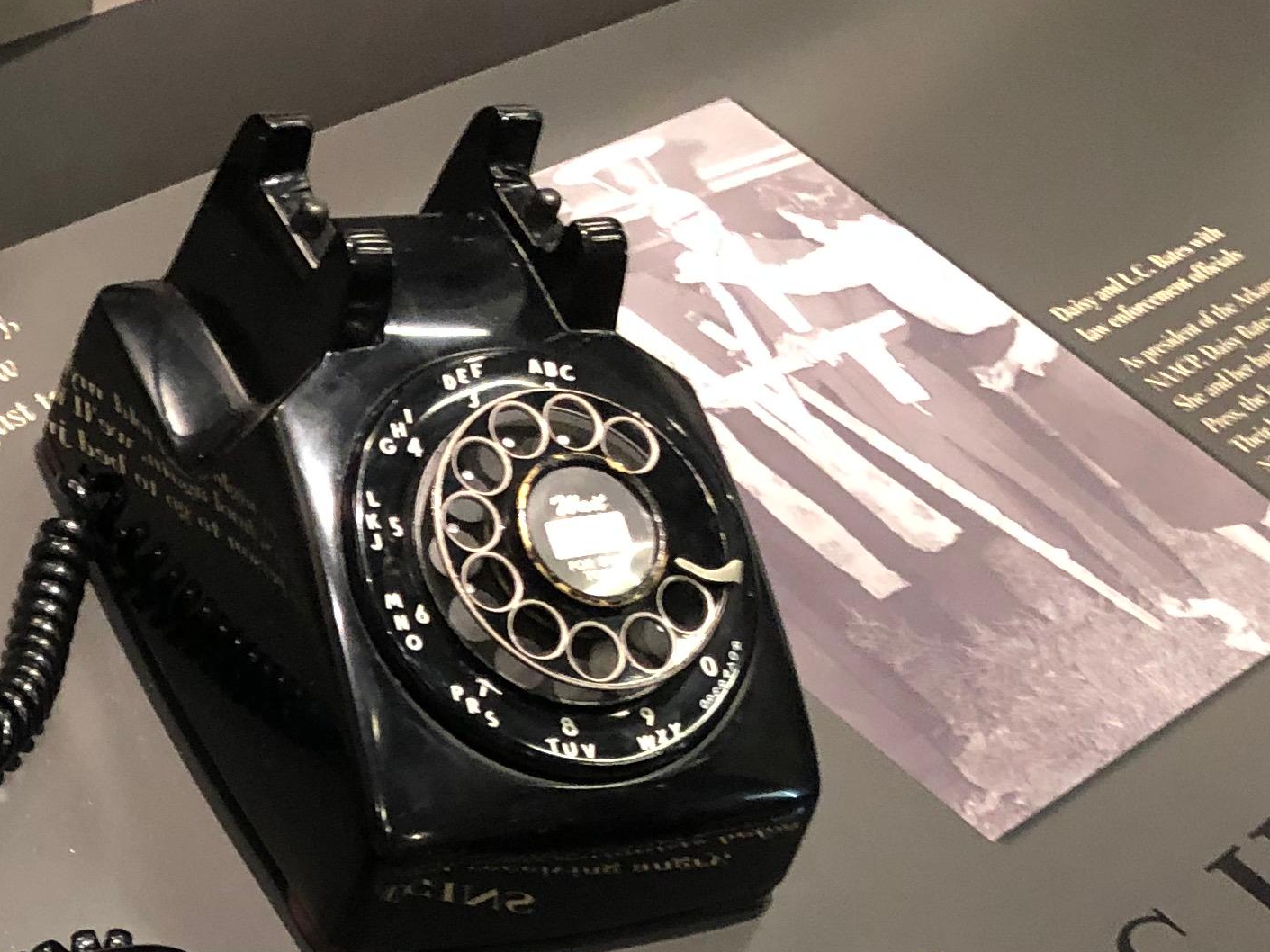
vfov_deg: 17.7
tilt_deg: -35.0
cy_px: 1067
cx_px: 39
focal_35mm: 80
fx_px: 2935
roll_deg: +0.8
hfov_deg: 23.5
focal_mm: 3.99
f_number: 1.8
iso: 100
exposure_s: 1/9
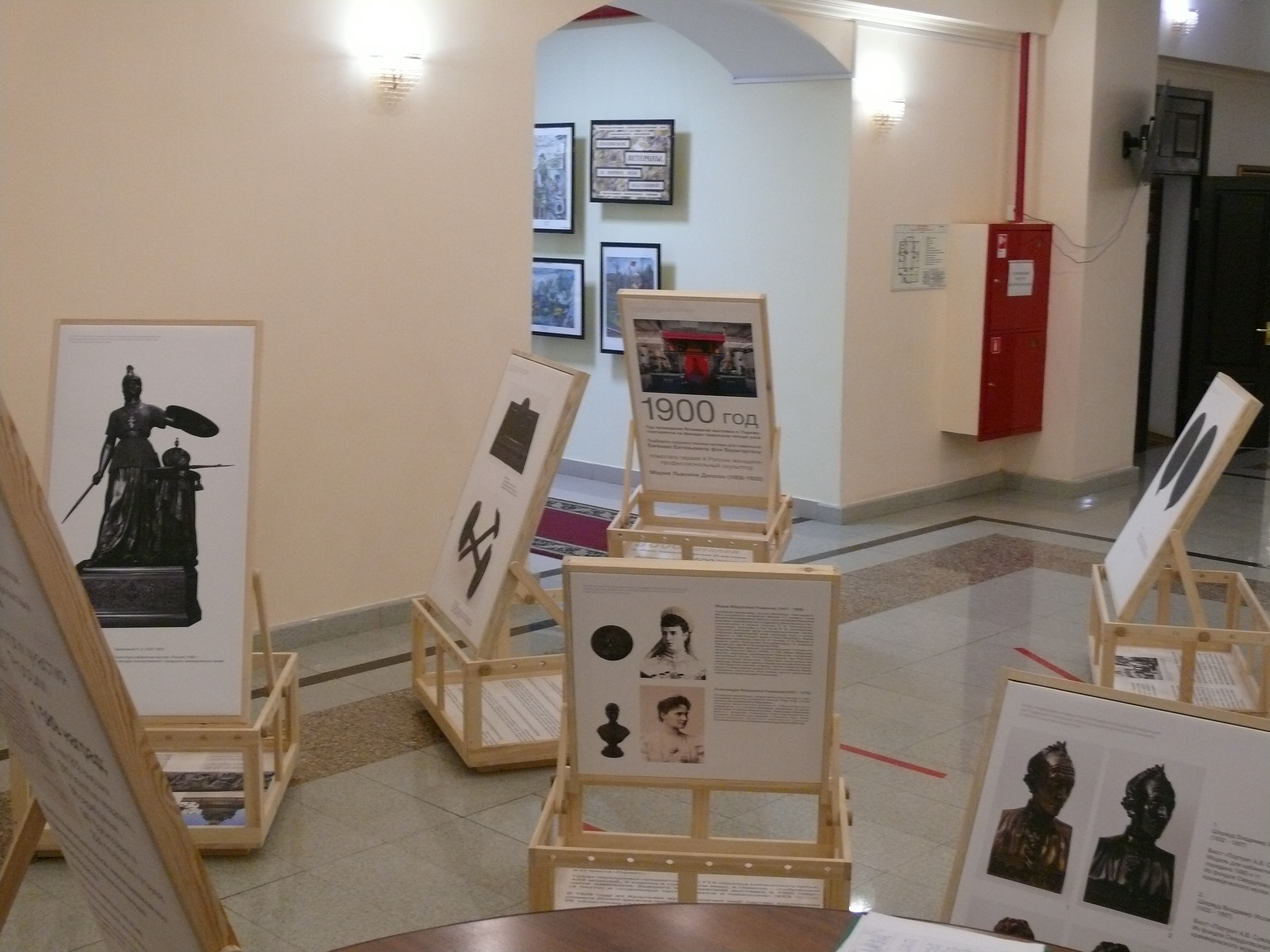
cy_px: 476
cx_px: 635
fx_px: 1614
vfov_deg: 32.9
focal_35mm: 44
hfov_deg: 42.9
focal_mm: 9.4
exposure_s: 1/30
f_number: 3.2
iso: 320
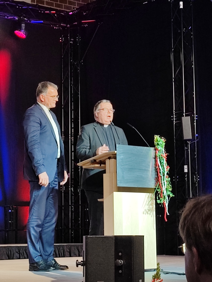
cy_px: 141
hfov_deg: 54.9
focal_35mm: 25
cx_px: 106
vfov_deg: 69.4
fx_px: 204
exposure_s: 1/50
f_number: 1.75
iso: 224
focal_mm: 5.96
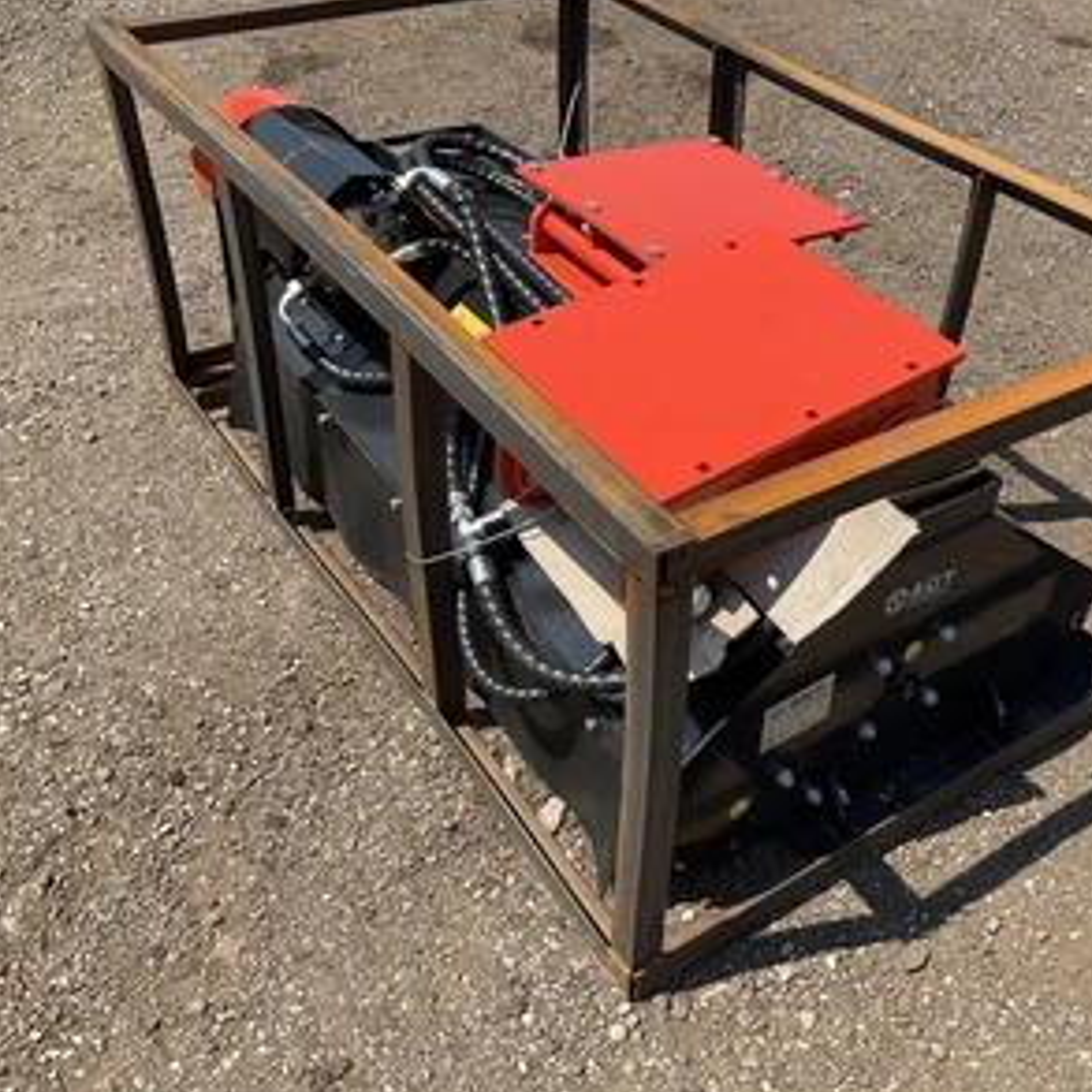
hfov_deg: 46.9
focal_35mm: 35
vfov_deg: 47.2
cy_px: 544
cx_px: 671
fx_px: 1249
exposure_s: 1/1412
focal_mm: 3
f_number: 1.8
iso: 25
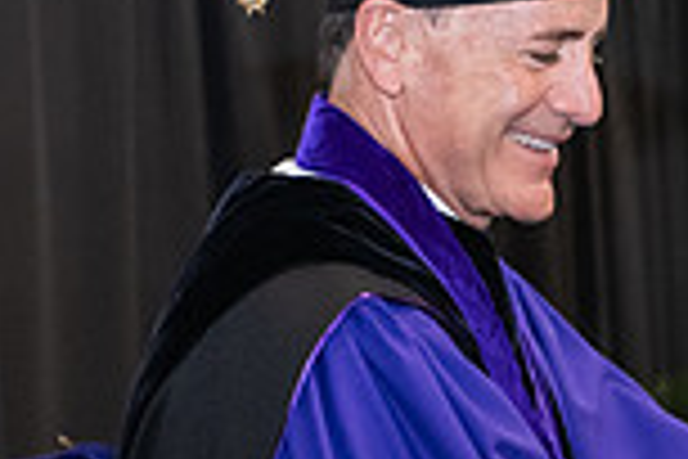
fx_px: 4797
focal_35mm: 251
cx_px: 899
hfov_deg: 8.1
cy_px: 443
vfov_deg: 5.5
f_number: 5
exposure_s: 1/125
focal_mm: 66
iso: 2500
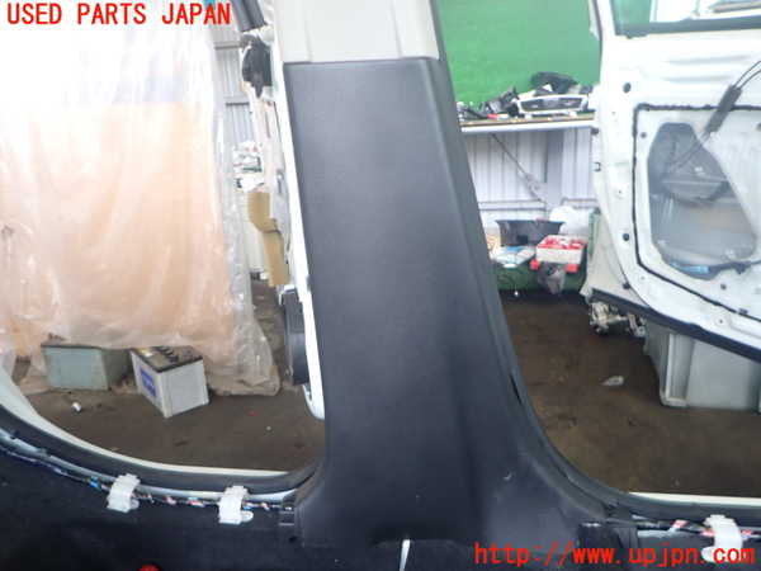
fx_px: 550
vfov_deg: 54.9
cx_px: 380
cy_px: 286
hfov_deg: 69.4
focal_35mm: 25
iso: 125
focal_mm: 4.5
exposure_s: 1/60
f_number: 2
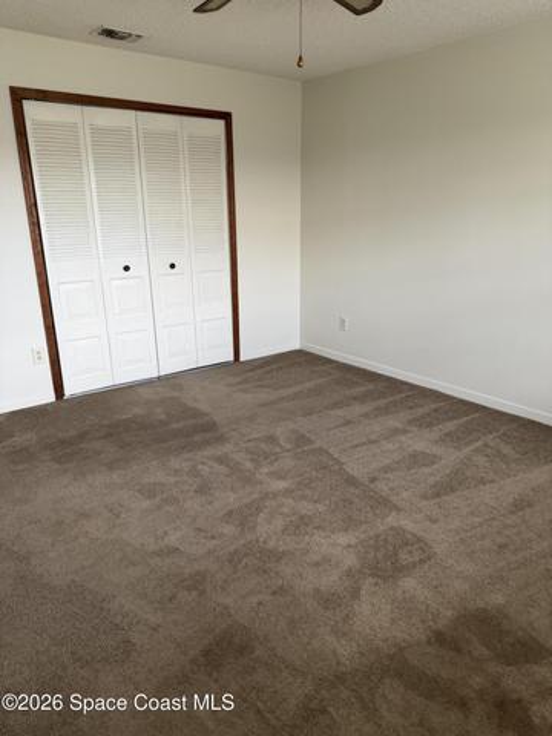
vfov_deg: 71.6
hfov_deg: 56.8
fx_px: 510
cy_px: 368
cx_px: 276
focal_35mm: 24
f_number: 1.78
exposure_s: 1/121
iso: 125
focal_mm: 6.76
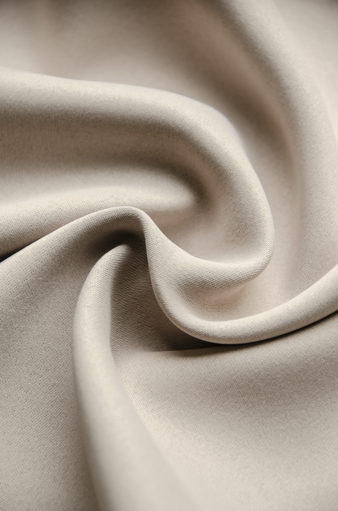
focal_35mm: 202
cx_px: 169
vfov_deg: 10.2
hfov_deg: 6.8
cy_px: 256
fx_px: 2865
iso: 100
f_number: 5.6
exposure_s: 1/50
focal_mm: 135
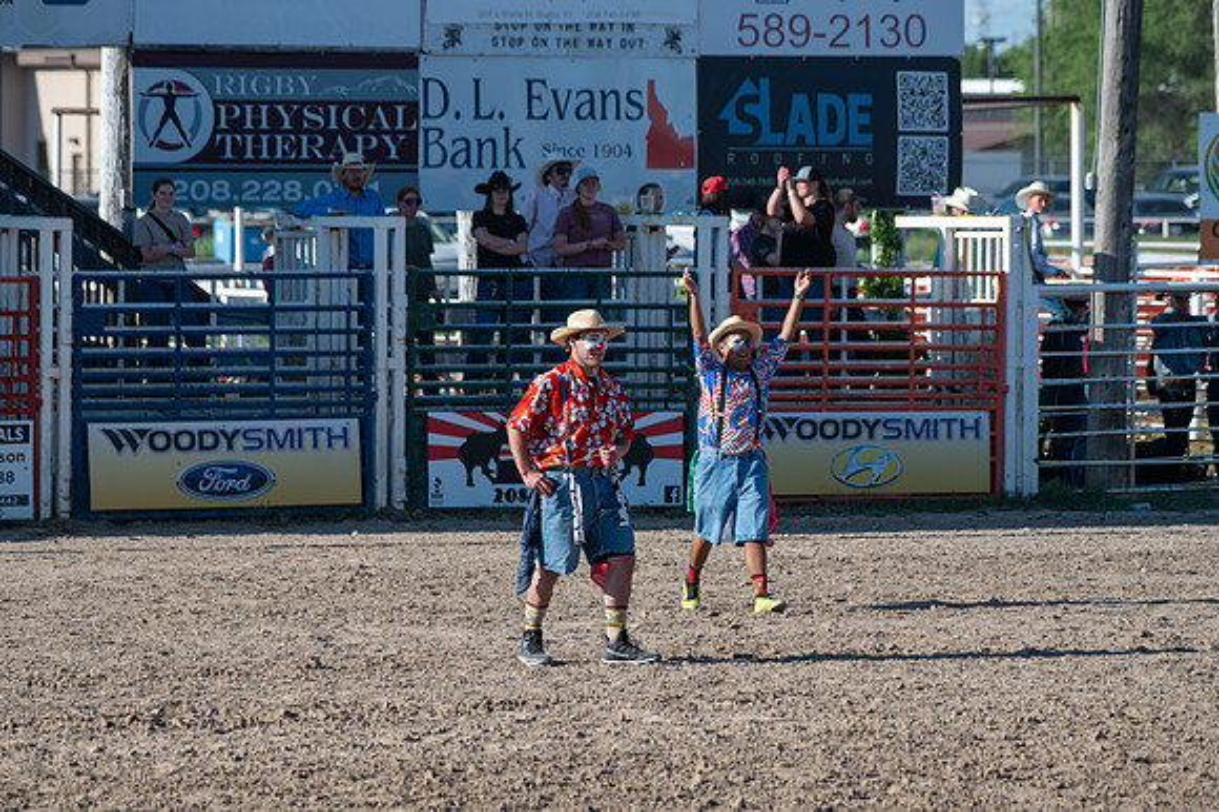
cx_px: 610
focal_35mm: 211
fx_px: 7144
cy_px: 406
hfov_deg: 9.8
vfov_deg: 6.5
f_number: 5.6
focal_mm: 200
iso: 160
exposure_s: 1/640
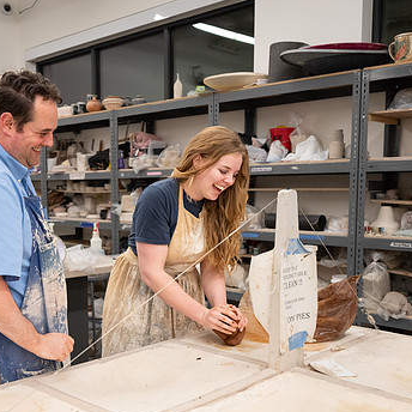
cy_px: 255
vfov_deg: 39.8
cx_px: 155
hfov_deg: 39.8
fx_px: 566
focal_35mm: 42
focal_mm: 24
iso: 1600
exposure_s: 1/400
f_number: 3.2
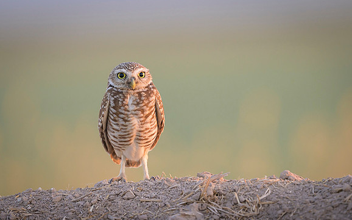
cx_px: 196
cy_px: 75
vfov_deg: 1.1
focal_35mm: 1149
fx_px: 11020
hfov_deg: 1.8
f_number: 4
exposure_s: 1/250
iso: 640
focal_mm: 560
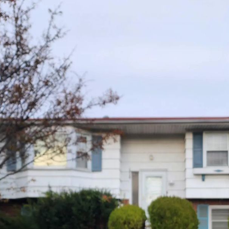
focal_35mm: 46
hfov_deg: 36.5
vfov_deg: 34.3
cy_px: 216
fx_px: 344
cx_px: 145
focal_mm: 6.4
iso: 12
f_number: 1.8
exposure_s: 1/202
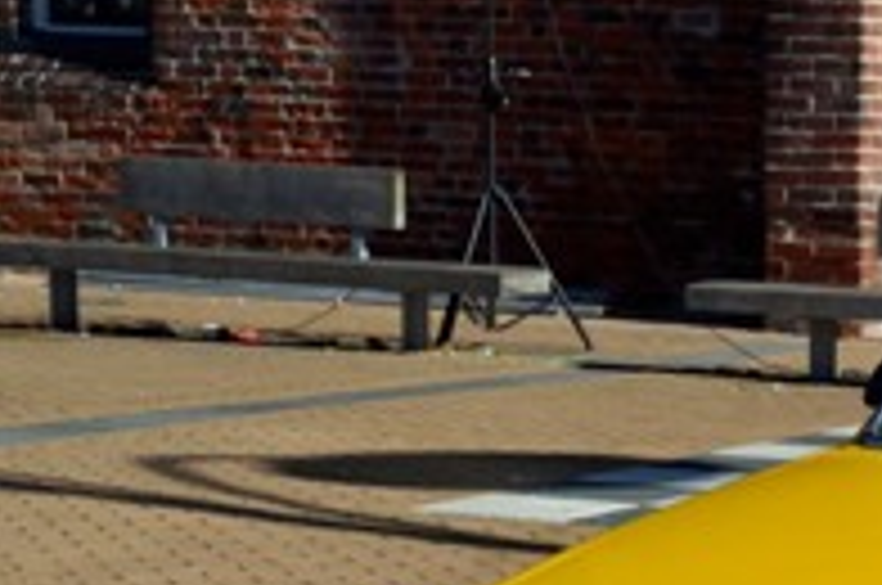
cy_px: 727
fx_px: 2862
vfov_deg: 11.4
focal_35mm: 117
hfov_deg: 16.4
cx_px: 1206
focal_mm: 24
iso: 500
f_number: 13
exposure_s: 1/640
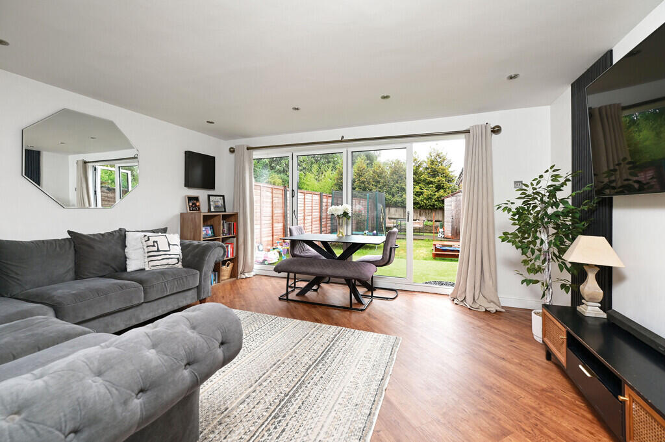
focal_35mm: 14
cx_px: 332
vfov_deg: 81.1
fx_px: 258
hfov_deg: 104.3
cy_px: 221
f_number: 5.6
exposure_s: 1/60
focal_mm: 14
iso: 400
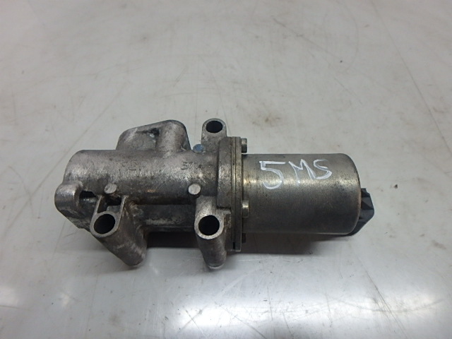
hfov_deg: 79.0
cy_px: 170
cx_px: 226
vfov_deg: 63.4
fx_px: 274
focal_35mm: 21
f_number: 3.5
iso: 200
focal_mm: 3.7
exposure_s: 1/50
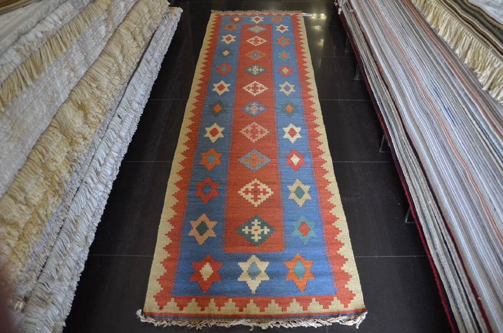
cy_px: 166
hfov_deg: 67.5
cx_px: 252
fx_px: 376
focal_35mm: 27
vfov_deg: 47.7
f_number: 3.5
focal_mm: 18
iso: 800
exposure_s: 1/40
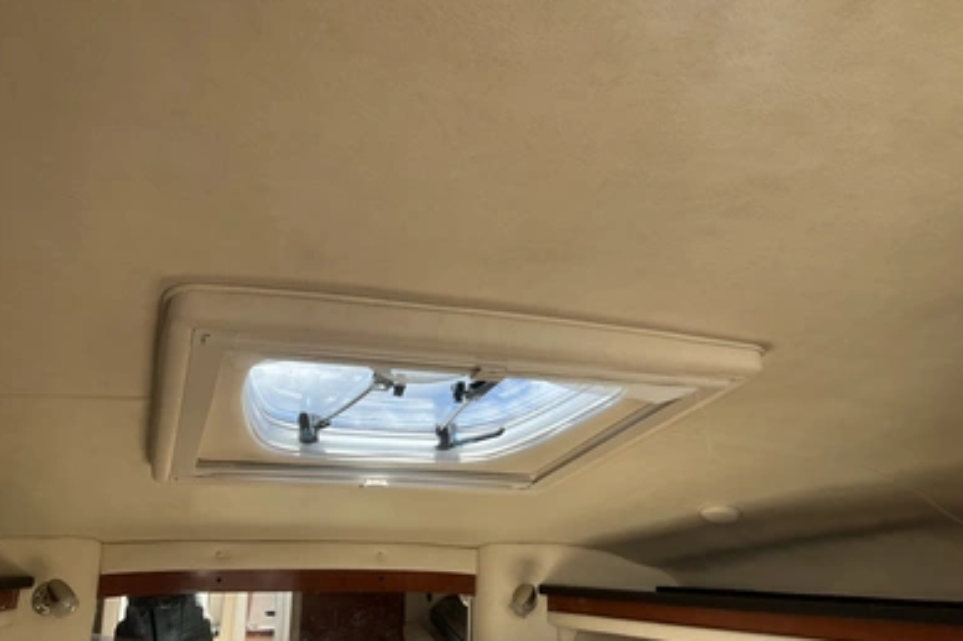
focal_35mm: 31
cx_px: 478
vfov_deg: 42.2
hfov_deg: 60.3
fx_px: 829
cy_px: 285
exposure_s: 1/171
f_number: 1.8
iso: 32
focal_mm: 3
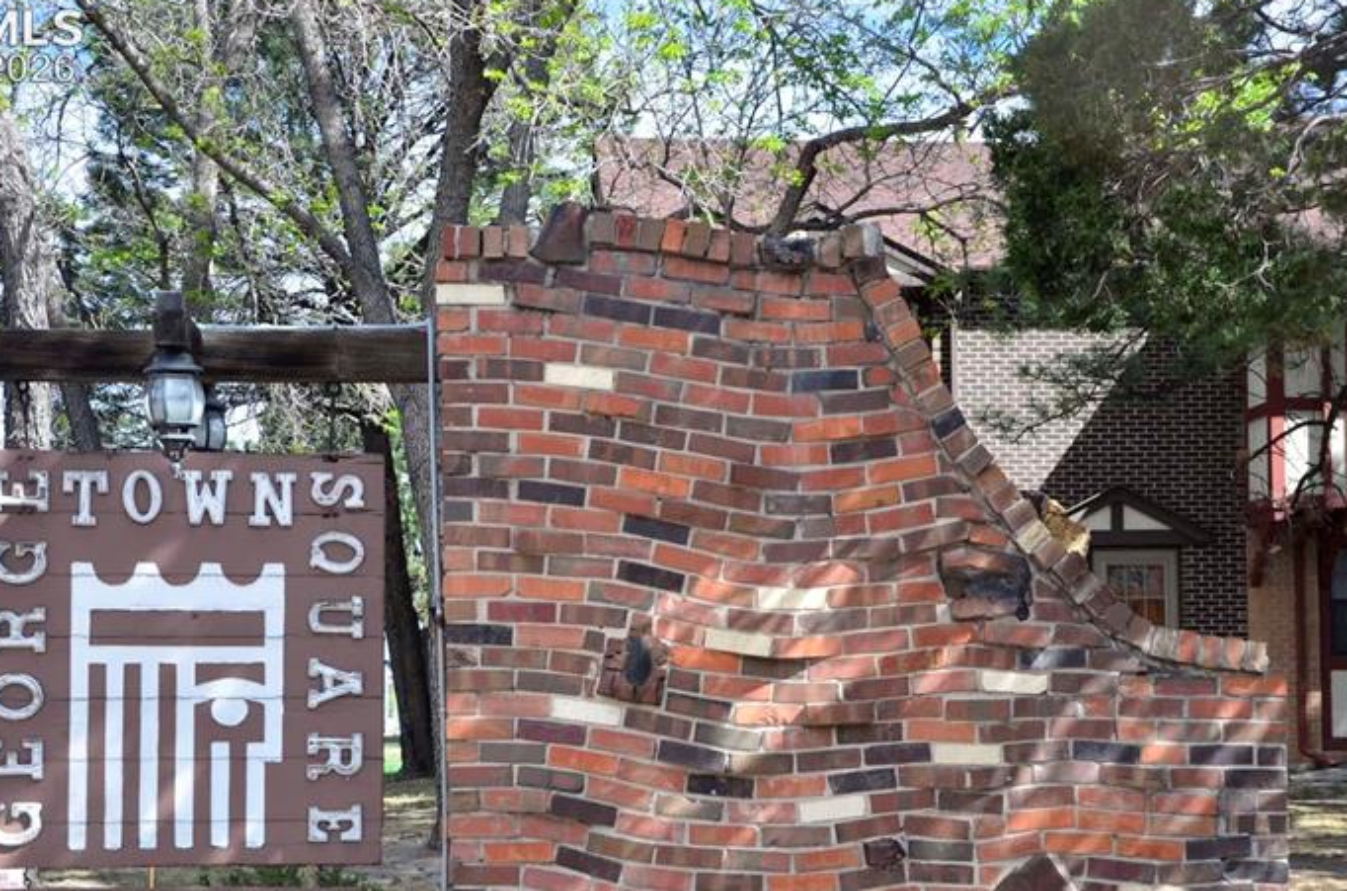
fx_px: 2351
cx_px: 698
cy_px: 643
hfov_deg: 32.0
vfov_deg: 21.3
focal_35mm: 63
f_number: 5
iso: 200
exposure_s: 1/400
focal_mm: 28
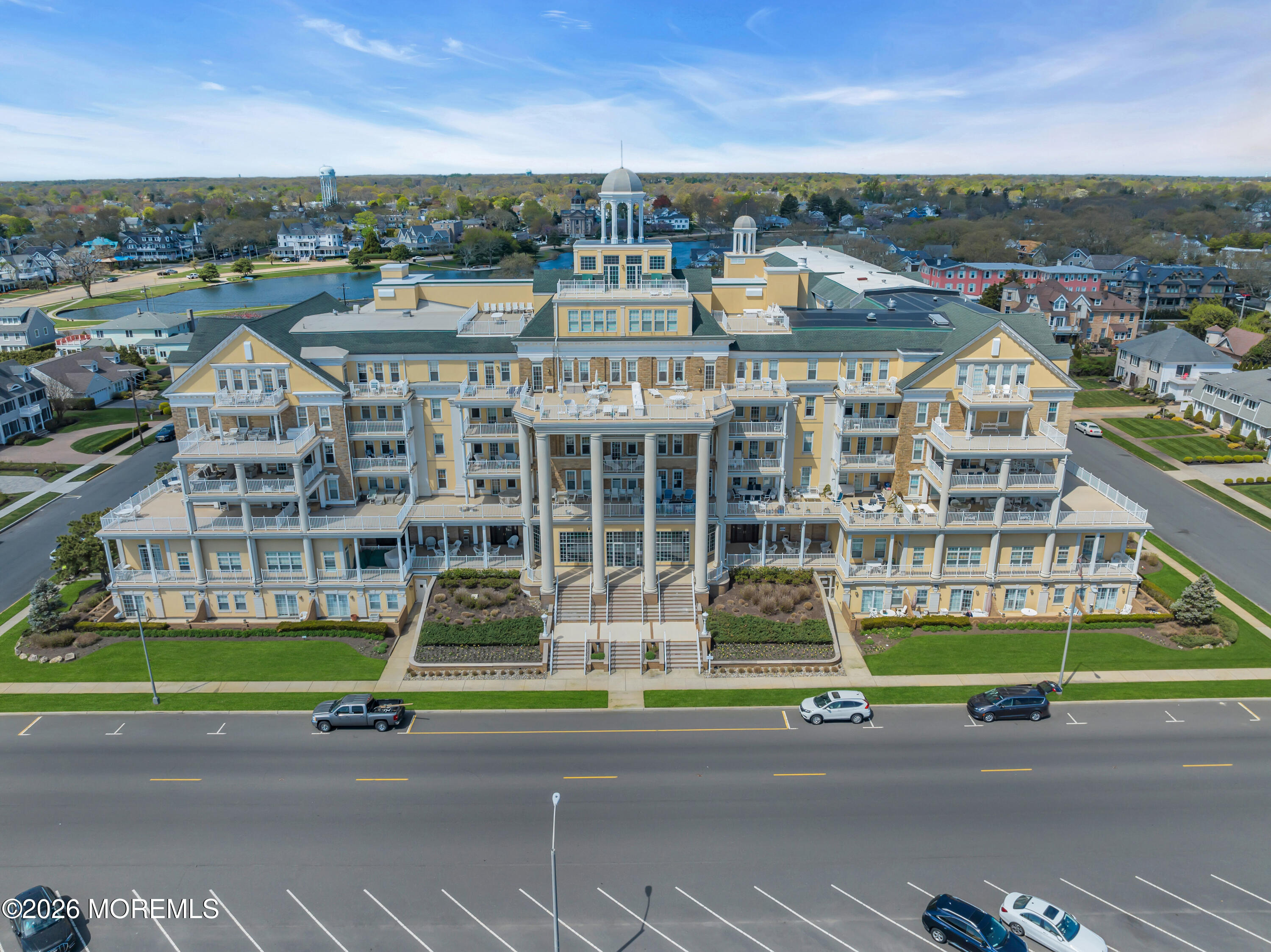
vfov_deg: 56.8
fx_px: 881
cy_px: 476
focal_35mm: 24
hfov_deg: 71.6
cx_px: 636
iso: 100
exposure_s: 1/1250
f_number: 4
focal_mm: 12.29
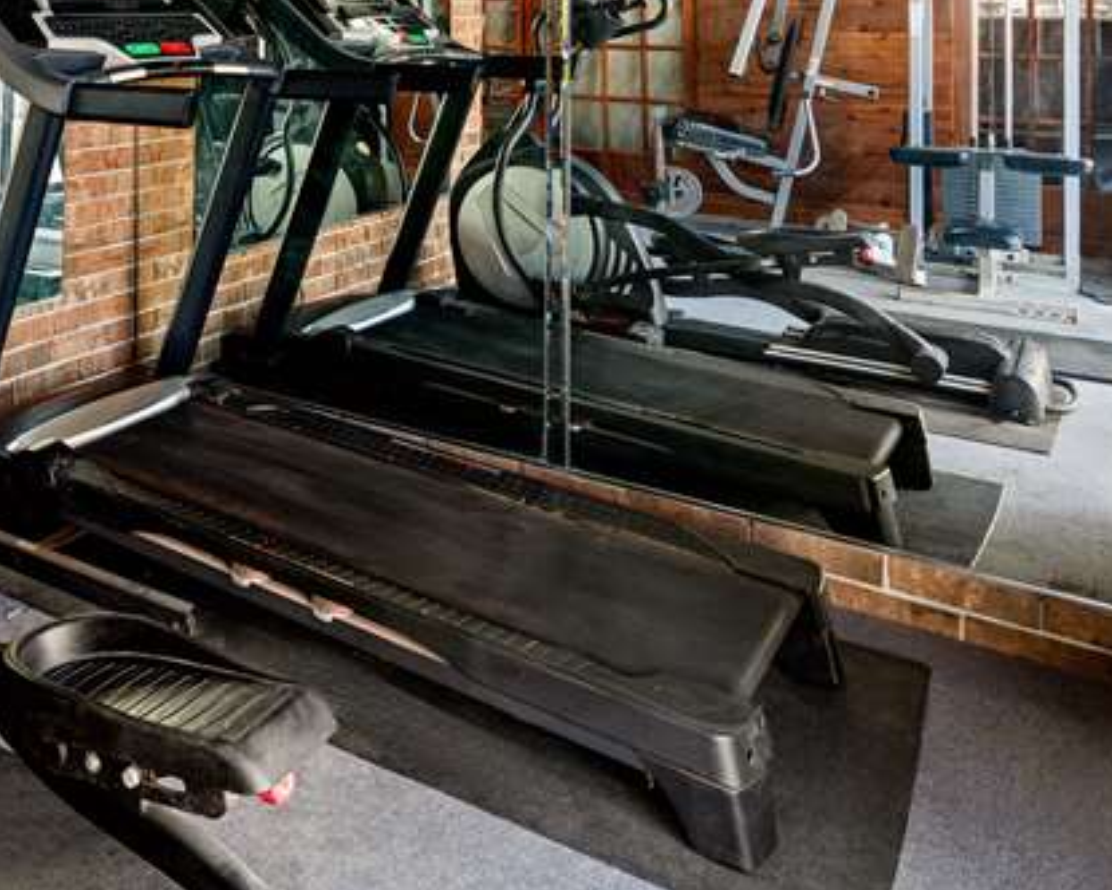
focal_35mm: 37
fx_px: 1218
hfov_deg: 44.8
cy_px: 52
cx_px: 118
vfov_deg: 37.0
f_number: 8
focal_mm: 16
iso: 320
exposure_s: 1/3.33
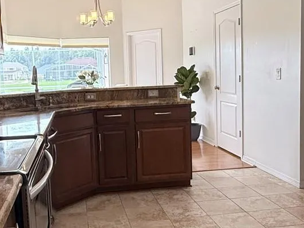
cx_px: 129
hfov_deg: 44.6
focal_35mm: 42
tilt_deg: -5.2
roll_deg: +1.7
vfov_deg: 34.4
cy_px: 107
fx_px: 369
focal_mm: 2.22
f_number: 2.2
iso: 80
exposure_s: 1/120
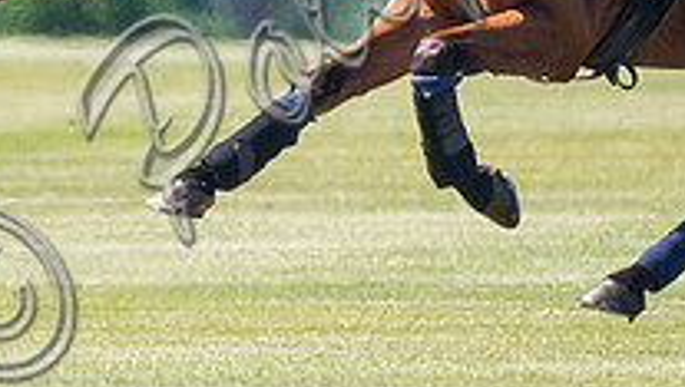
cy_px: 70
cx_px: 485
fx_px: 59045
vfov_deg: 0.4
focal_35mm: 3247
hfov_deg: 0.7
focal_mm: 500
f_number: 4
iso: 400
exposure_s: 1/2500
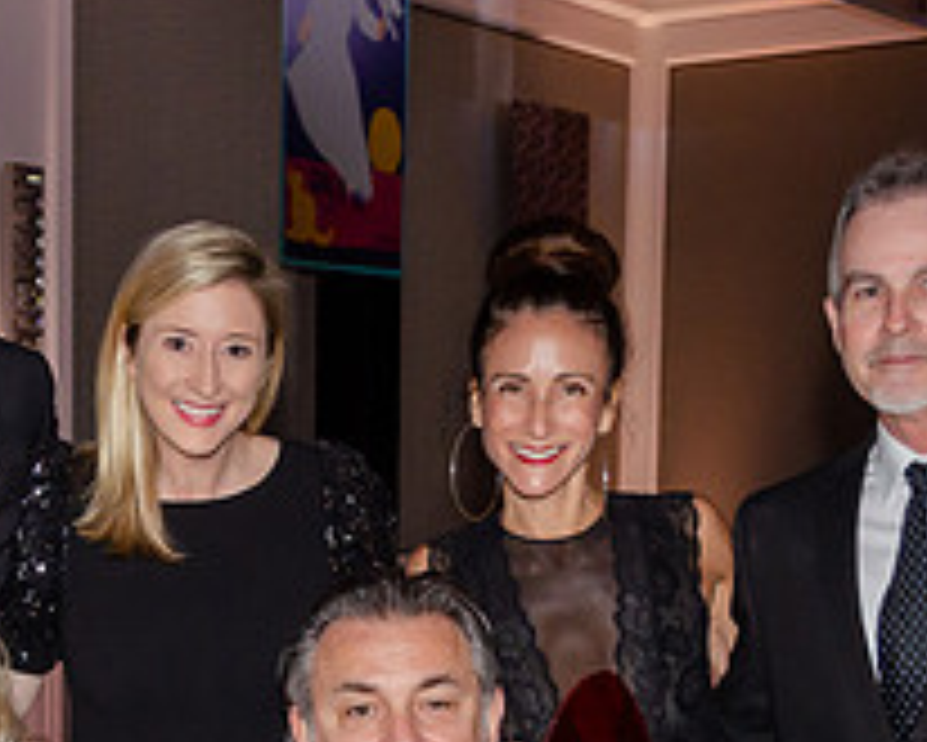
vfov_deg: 15.7
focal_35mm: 95
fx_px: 2608
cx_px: 86
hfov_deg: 19.8
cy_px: 832
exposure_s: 1/60
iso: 800
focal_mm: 24
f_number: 4
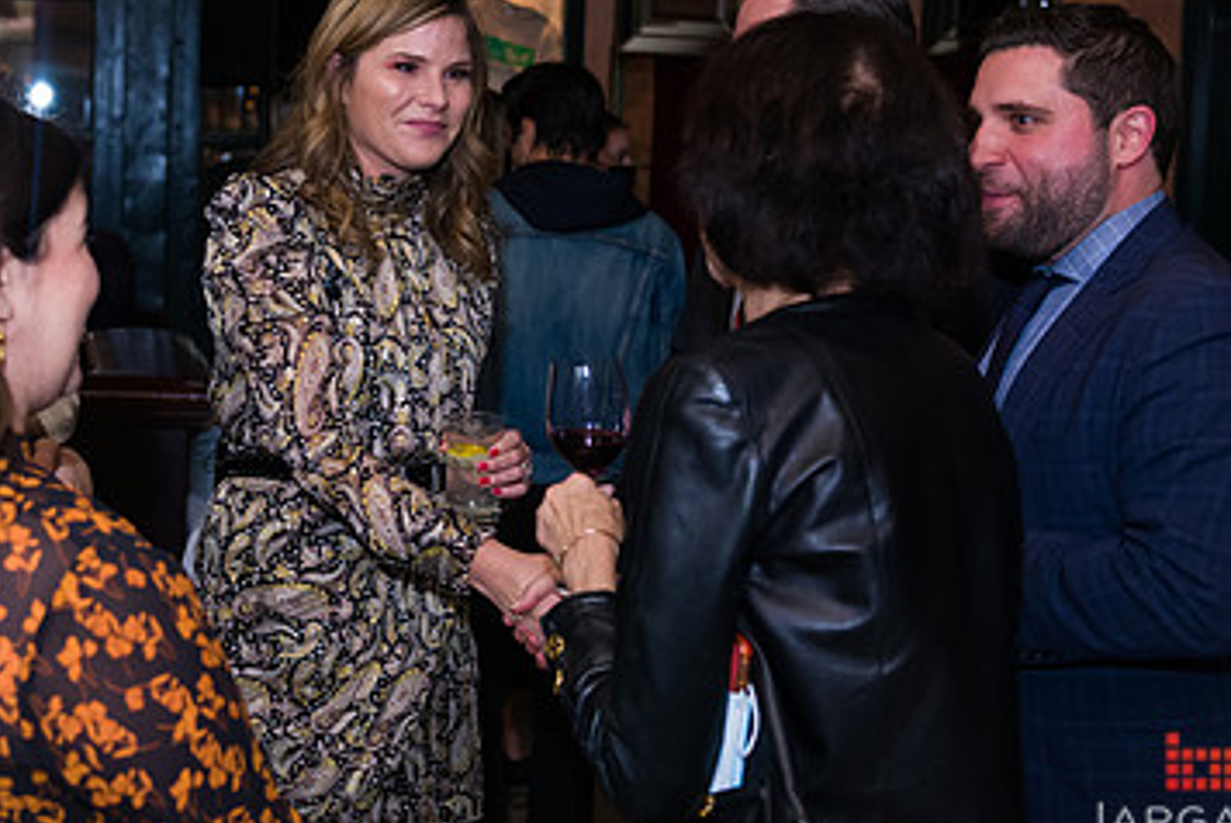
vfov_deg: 23.7
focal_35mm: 57
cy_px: 244
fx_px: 1951
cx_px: 408
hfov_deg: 34.7
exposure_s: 1/125
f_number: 3.2
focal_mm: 35
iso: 1600
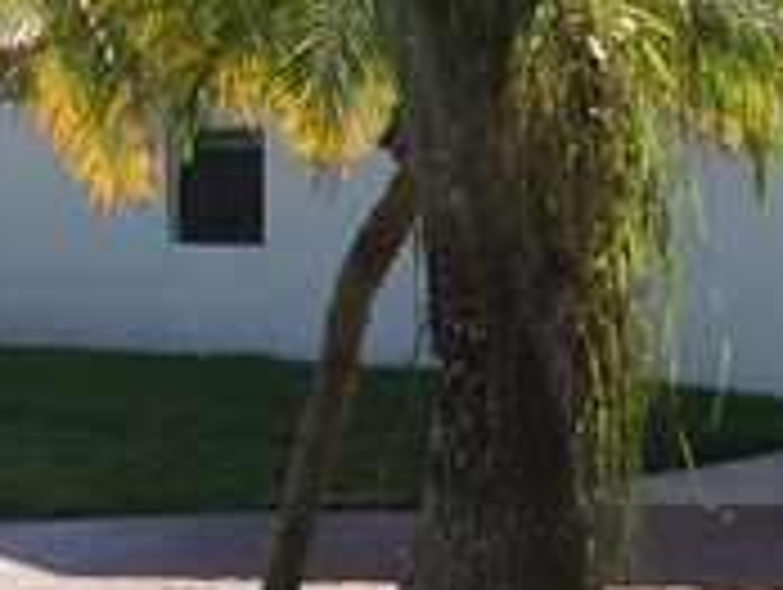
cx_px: 1278
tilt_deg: -0.1
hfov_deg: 13.7
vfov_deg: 11.2
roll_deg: +0.1
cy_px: 162
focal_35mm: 133
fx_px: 3013
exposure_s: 1/1464
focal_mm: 4.15
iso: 32
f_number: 2.2
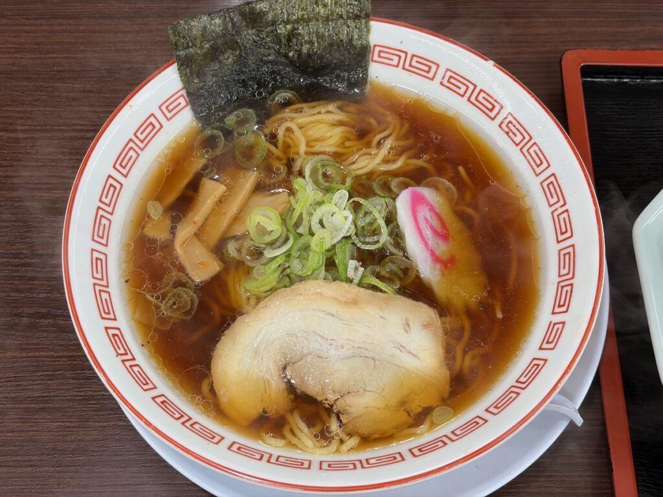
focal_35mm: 52
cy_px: 248
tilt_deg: -62.0
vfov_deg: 28.0
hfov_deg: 36.8
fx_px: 996
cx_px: 332
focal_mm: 5.96
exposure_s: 1/50
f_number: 1.6
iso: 40
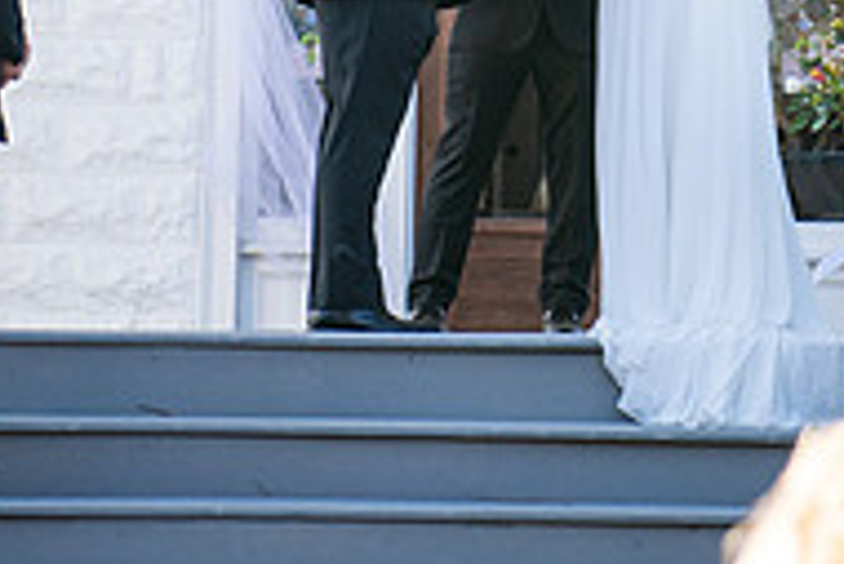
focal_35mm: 214
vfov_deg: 6.4
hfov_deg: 9.6
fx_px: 5021
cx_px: 622
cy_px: -171
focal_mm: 70
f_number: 3.5
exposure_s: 1/800
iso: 250
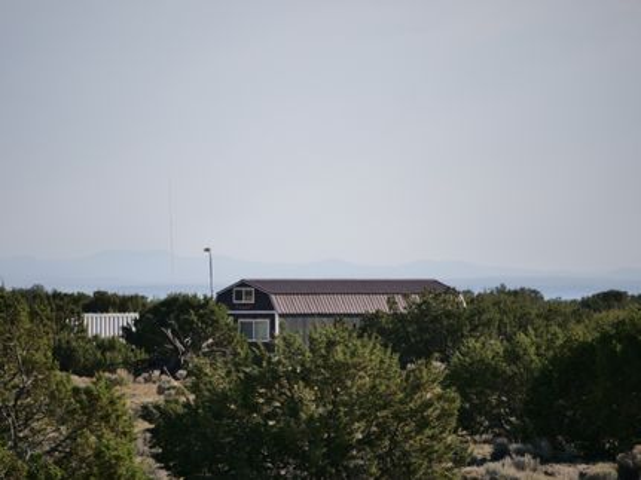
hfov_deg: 5.0
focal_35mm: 400
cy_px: 240
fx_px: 7405
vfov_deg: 3.7
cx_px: 320
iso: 200
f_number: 6.3
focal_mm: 200
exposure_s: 1/1000
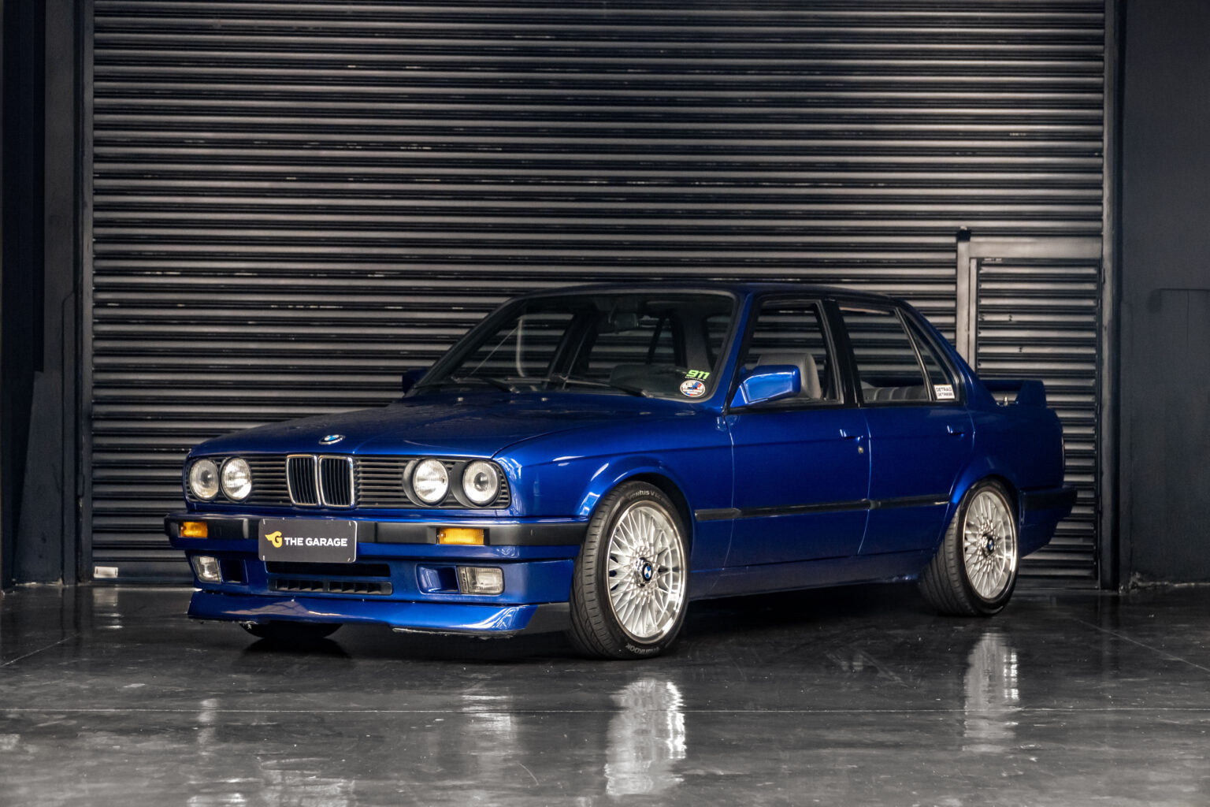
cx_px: 605
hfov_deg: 27.0
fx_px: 2521
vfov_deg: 18.2
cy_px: 404
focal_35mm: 75
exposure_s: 1/30
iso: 2500
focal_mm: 50
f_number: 4
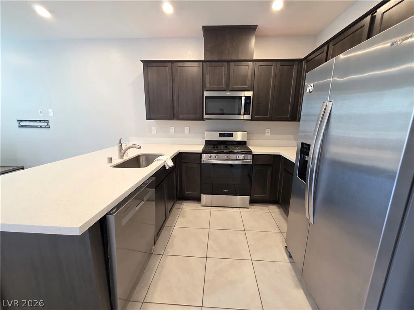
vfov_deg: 89.9
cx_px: 207
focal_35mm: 13
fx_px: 155
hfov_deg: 106.2
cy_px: 155
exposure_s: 1/60
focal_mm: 2.2
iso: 320
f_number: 1.9
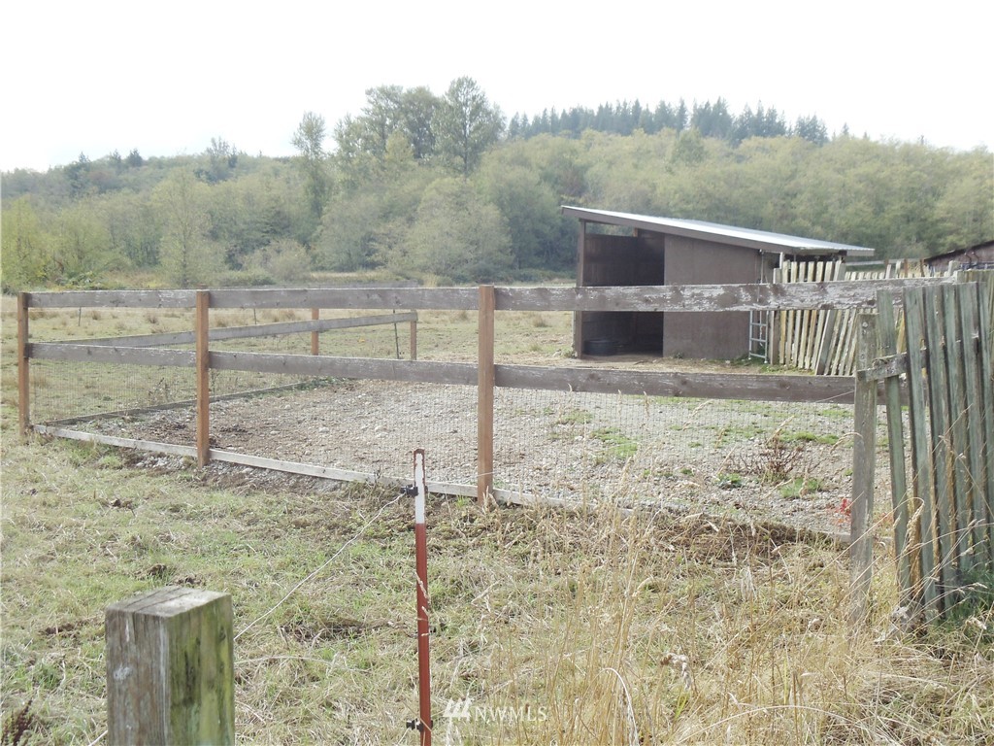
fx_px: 1752
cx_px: 497
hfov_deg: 31.7
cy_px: 373
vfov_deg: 24.0
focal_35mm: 61
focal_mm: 8.3
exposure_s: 1/500
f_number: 4.1
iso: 100
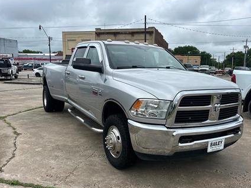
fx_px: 225
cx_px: 135
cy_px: 106
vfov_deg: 45.3
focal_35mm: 31
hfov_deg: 58.3
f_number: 1.5
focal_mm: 5.7
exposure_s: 1/2915
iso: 50
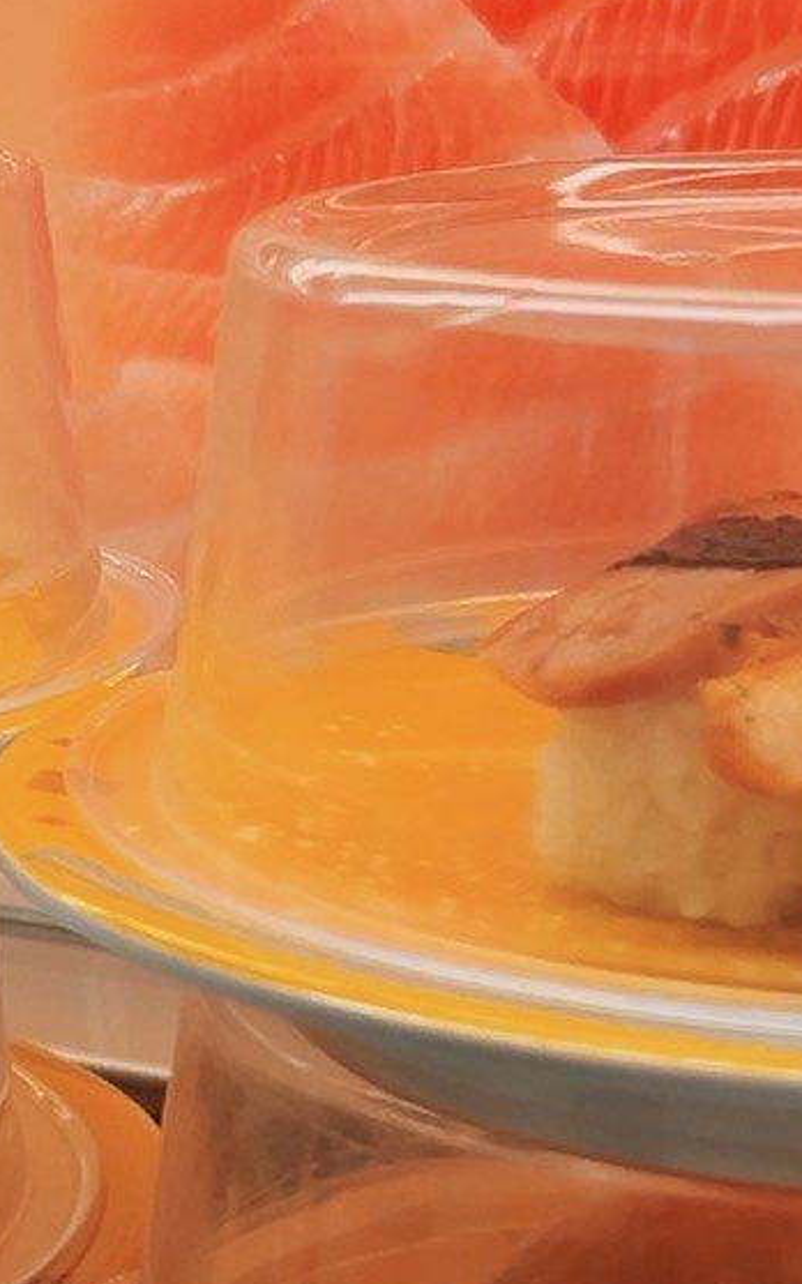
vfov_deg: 27.5
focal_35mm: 74
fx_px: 2589
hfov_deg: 17.2
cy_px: 323
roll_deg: +0.4
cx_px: 5
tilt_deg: -15.1
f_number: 1.5
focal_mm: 5.7
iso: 40
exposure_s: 1/191
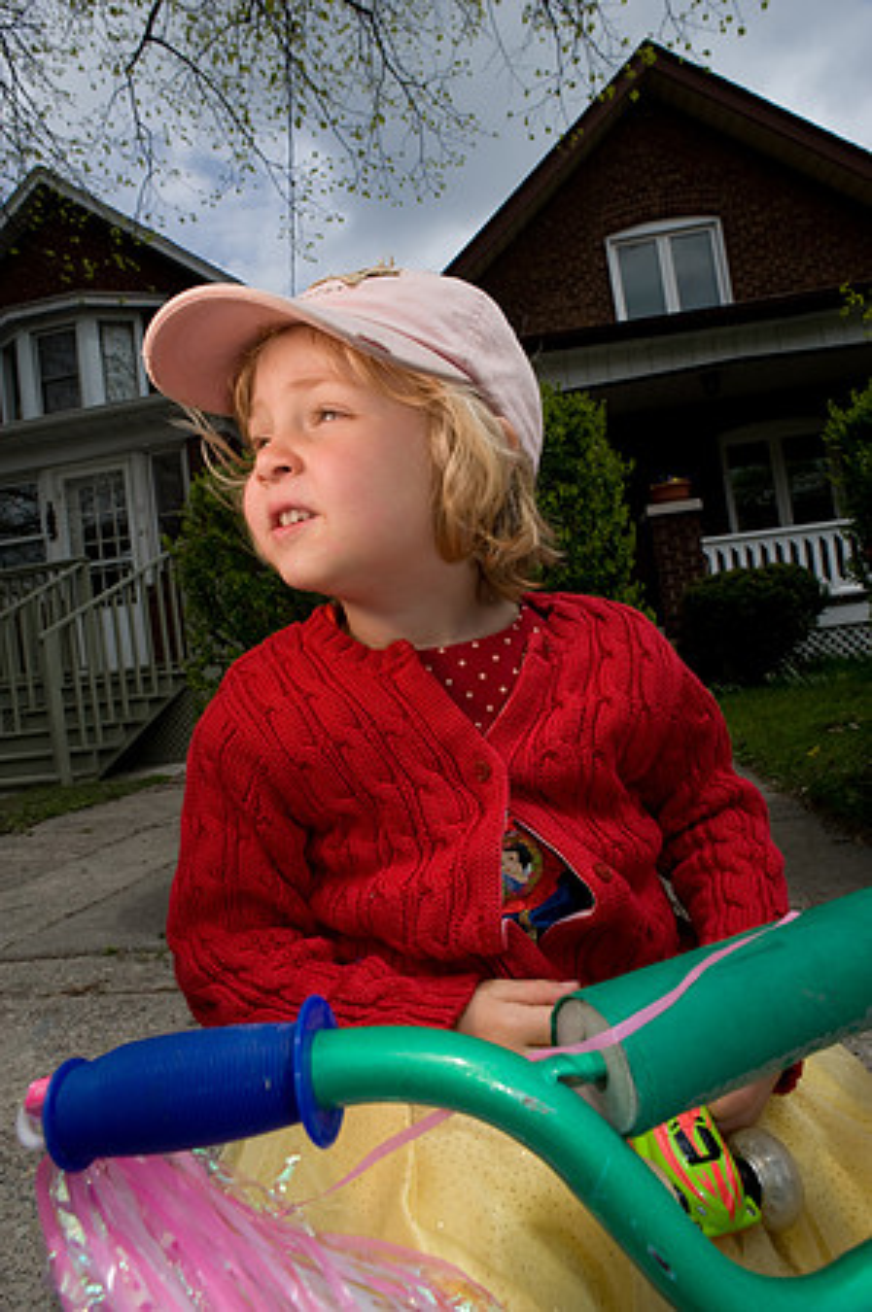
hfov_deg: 61.8
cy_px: 656
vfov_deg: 84.0
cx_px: 436
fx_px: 728
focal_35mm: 20
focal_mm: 20
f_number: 16
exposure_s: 1/320
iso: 200
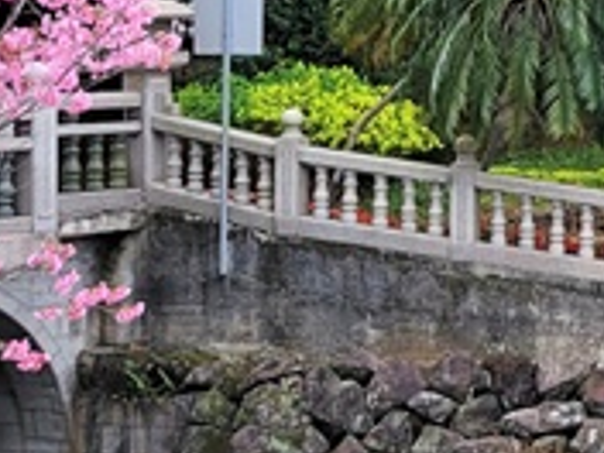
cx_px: 1448
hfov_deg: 11.2
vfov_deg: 9.9
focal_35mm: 148
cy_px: -48
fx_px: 2582
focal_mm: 5.4
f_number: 1.8
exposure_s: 1/668
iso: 40
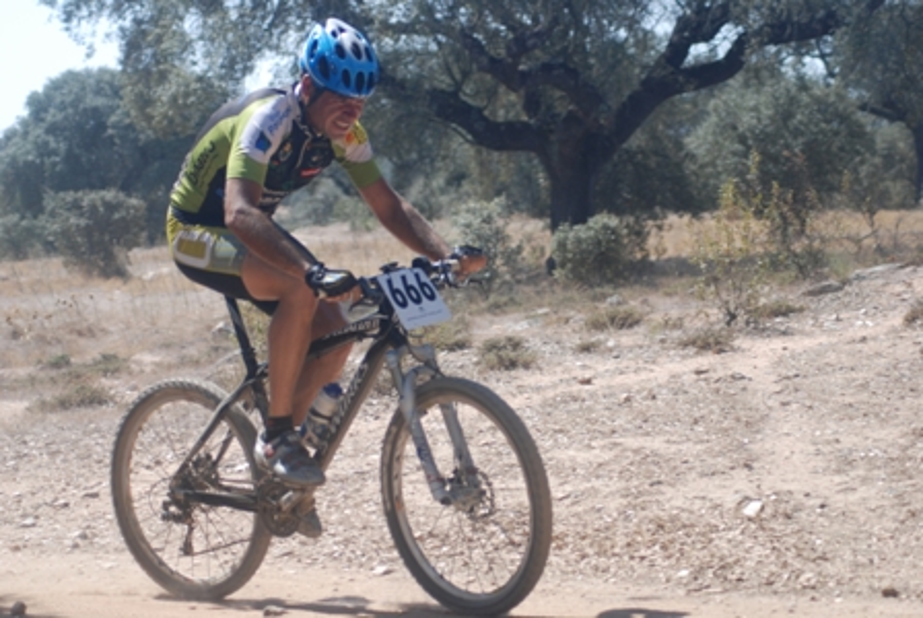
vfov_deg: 12.2
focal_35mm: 112
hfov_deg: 18.2
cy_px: 309
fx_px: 2888
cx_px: 462
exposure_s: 1/320
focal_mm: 75
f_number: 4.5
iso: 200
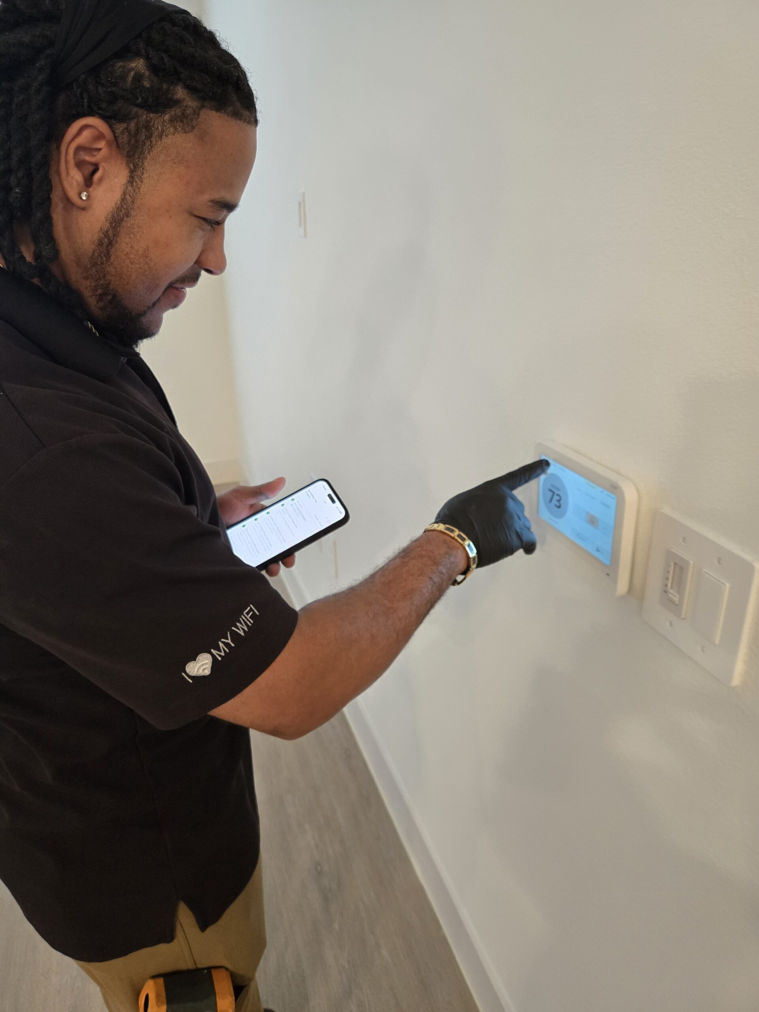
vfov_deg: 73.9
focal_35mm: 23
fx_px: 672
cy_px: 506
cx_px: 380
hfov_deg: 58.9
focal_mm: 5.4
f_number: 1.8
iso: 500
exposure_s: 1/60
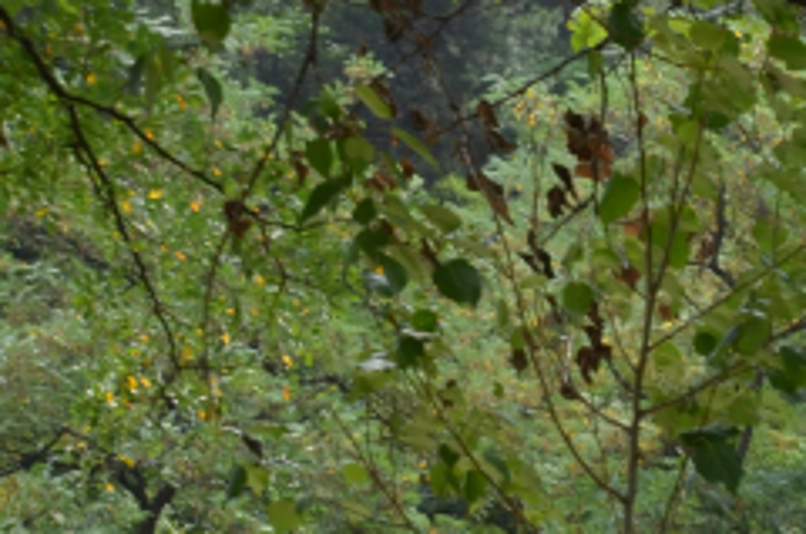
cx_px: 1494
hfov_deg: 15.2
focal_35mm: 115
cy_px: 987
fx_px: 2570
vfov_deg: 11.0
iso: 200
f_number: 8
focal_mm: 18
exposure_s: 1/250
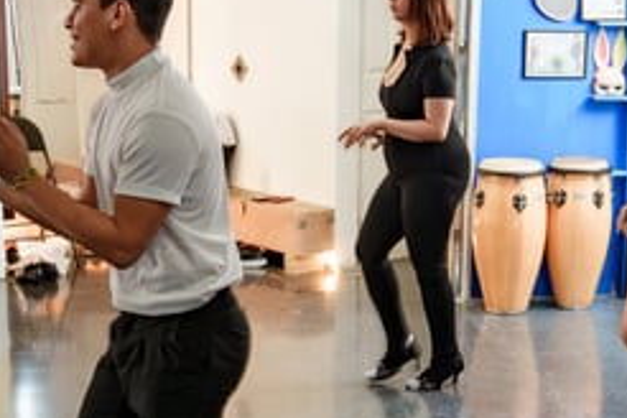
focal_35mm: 80
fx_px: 1386
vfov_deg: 16.9
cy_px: 371
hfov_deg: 25.5
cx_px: 362
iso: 400
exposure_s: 1/50
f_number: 2.8
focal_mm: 17
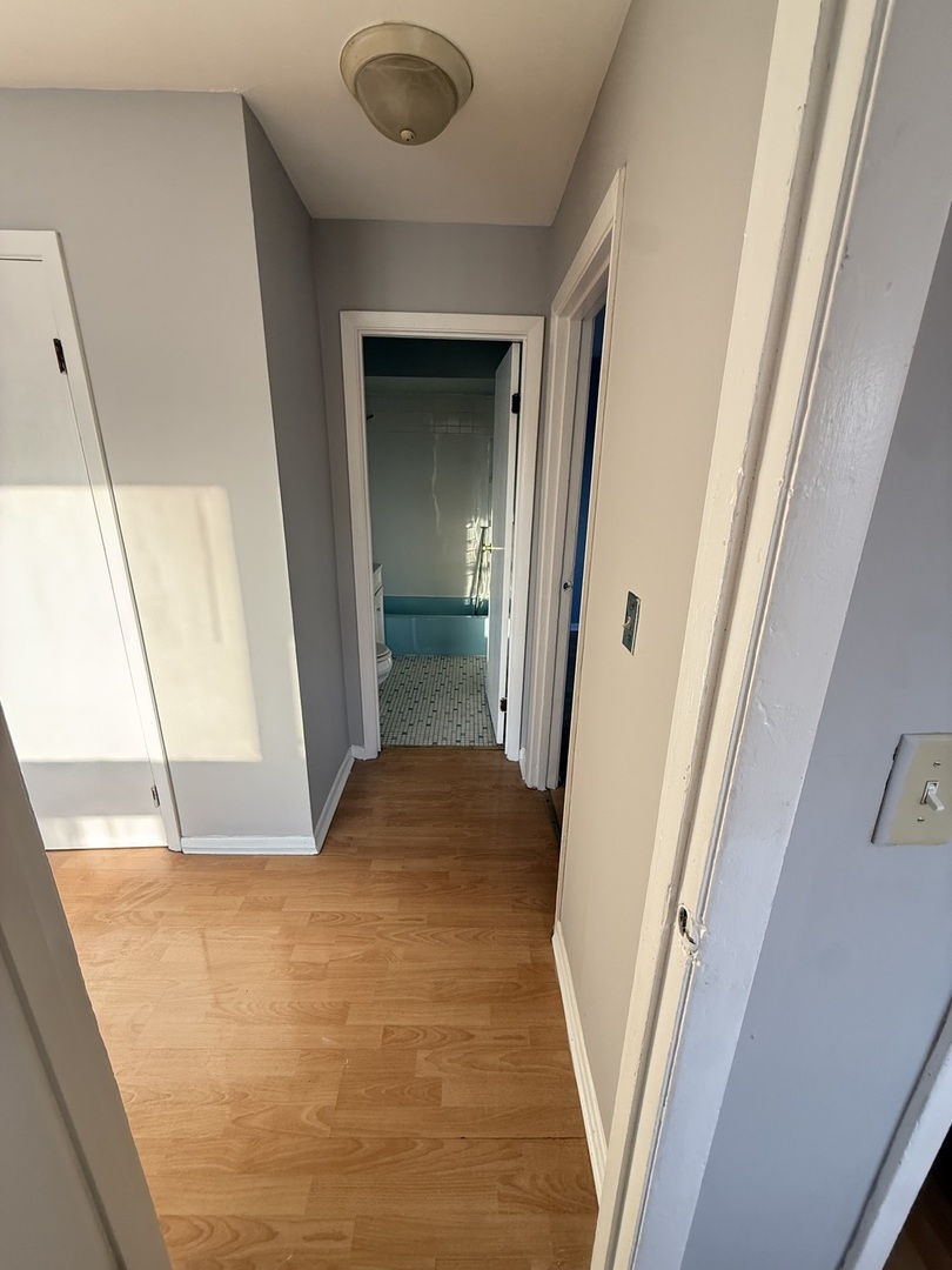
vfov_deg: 102.1
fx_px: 513
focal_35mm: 14
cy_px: 635
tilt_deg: -16.3
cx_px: 476
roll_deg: -1.3
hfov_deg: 85.7
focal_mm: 2.22
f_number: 2.2
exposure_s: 1/99
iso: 200
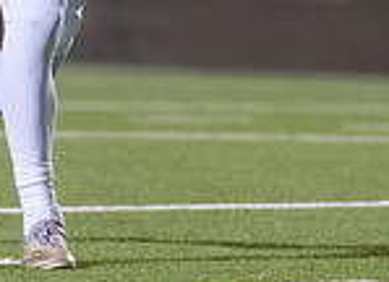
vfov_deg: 1.3
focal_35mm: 1127
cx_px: 80
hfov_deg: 1.8
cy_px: -181
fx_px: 12513
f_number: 2.8
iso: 4000
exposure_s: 1/1250
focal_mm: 200
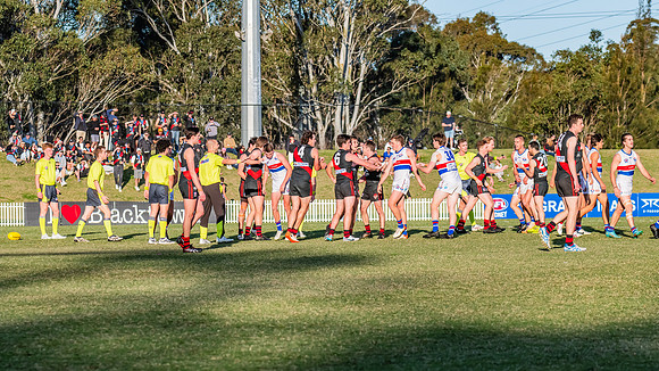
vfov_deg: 6.5
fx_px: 3249
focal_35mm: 186
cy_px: 207
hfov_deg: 11.6
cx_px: 317
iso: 800
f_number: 9
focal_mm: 170
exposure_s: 1/1600
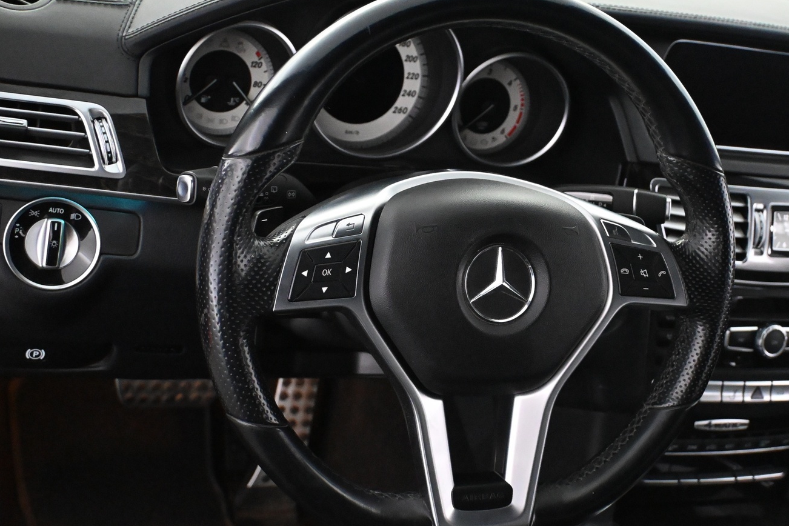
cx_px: 481
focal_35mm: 57
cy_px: 258
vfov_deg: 23.8
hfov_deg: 35.0
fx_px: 1248
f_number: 4.8
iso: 8000
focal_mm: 30.5
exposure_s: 1/60
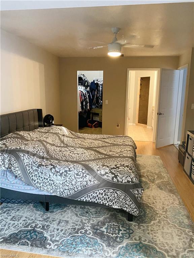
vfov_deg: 67.3
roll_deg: -1.4
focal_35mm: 26
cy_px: 129
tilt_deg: -9.4
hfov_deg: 53.1
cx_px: 97
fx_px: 194
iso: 400
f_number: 1.8
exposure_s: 1/40
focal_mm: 4.25
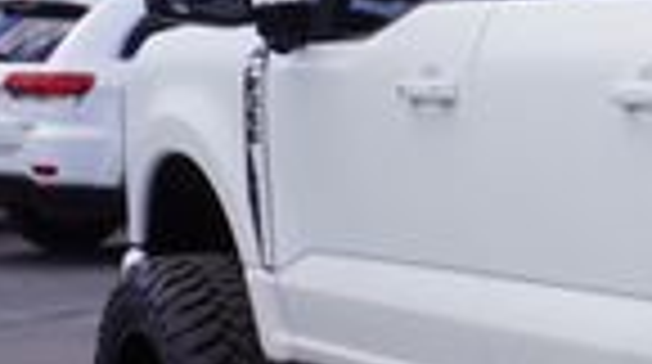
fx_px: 2641
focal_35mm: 153
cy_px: 400
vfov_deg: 7.8
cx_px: 1317
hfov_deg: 12.4
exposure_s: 1/125
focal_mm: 22
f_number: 10
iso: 100
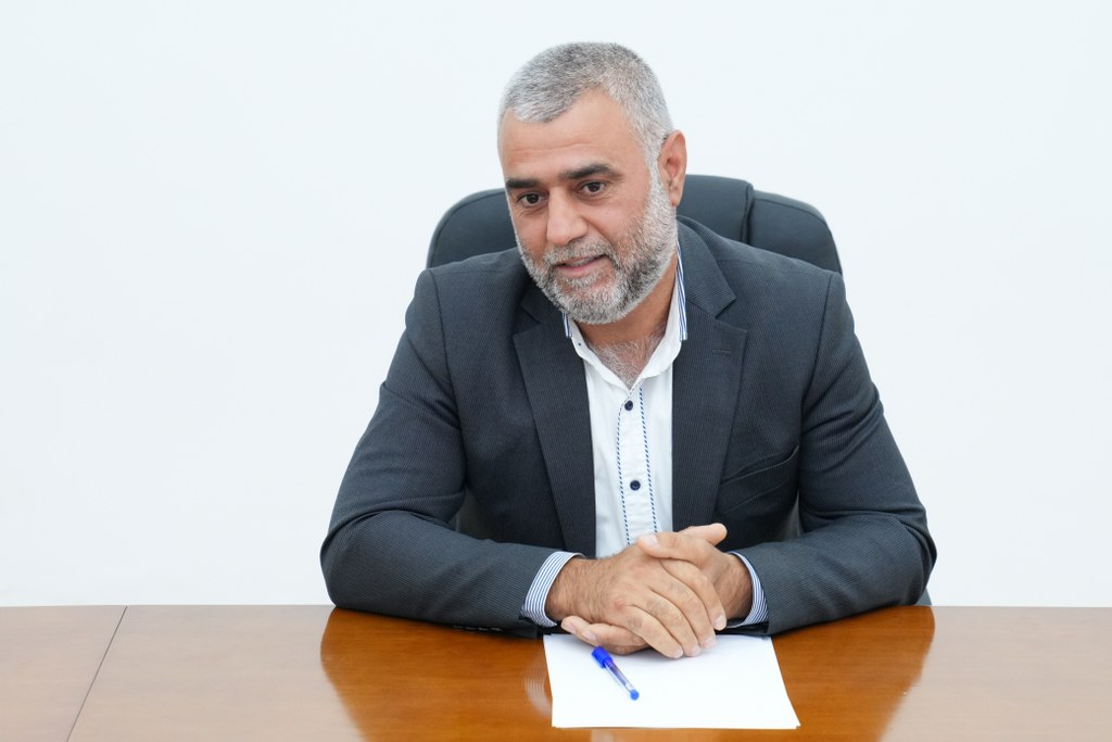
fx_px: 3151
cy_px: 371
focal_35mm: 102
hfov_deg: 20.0
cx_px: 556
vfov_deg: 13.4
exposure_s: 1/200
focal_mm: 68
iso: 2000
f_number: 4
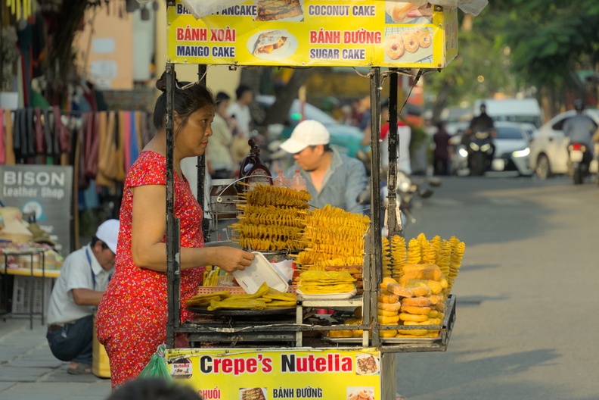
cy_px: 200
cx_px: 300
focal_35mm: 262
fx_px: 4367
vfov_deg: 5.2
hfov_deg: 7.8
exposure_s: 1/640
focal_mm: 175
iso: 800
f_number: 7.1
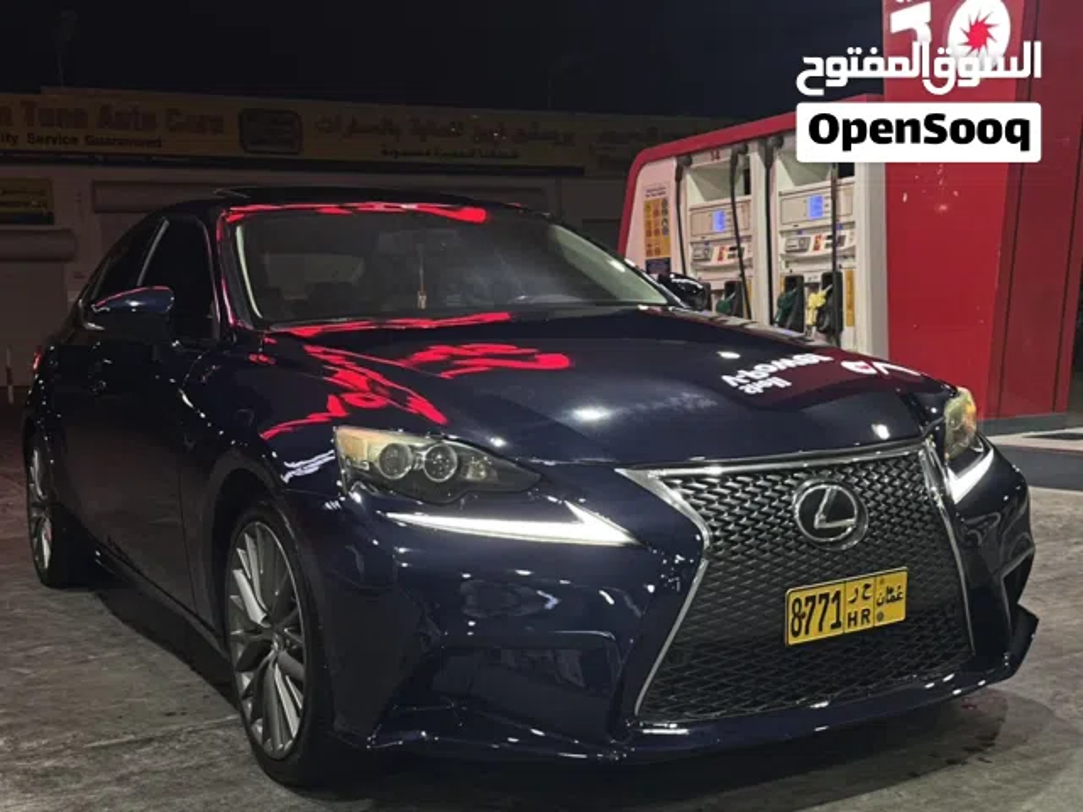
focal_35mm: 24
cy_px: 406
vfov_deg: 56.8
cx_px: 542
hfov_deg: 71.6
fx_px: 751
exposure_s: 1/50
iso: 160
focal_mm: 6.86
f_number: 1.78
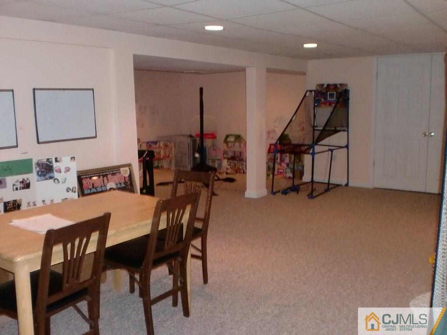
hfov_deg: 52.6
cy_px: 168
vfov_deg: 40.7
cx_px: 224
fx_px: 452
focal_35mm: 35
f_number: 3.1
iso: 400
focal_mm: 6.3
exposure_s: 1/60
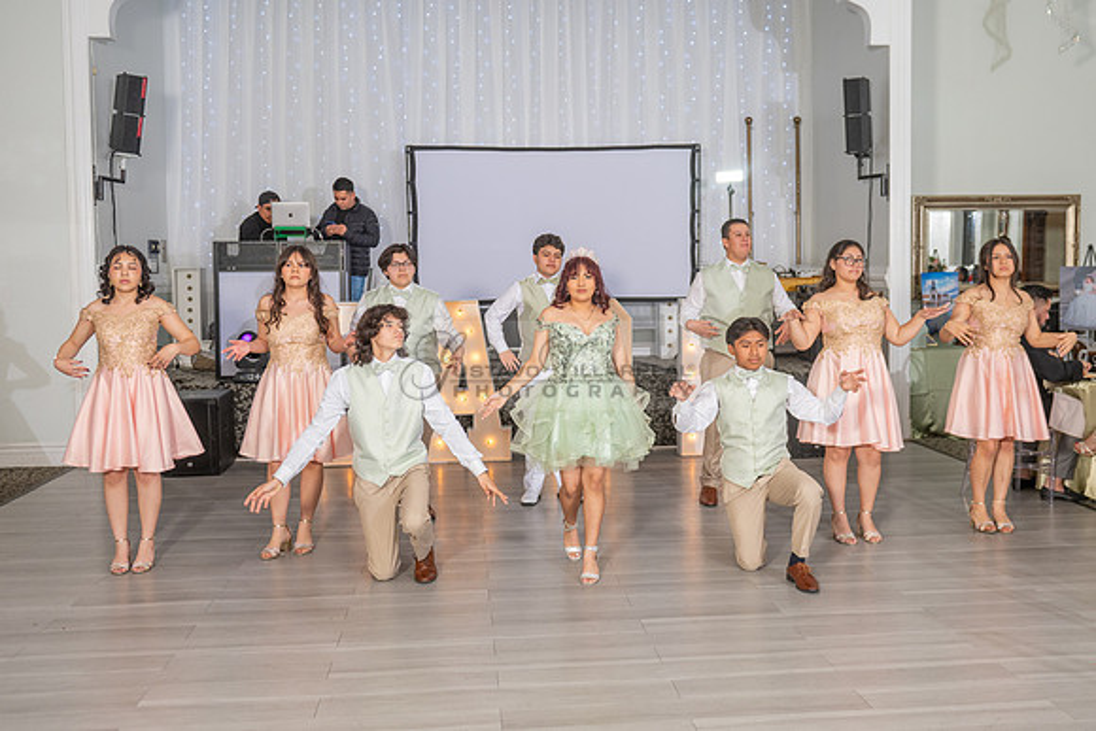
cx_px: 582
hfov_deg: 51.7
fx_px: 1130
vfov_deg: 35.8
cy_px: 326
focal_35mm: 37
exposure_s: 1/160
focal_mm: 29
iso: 500
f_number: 3.5
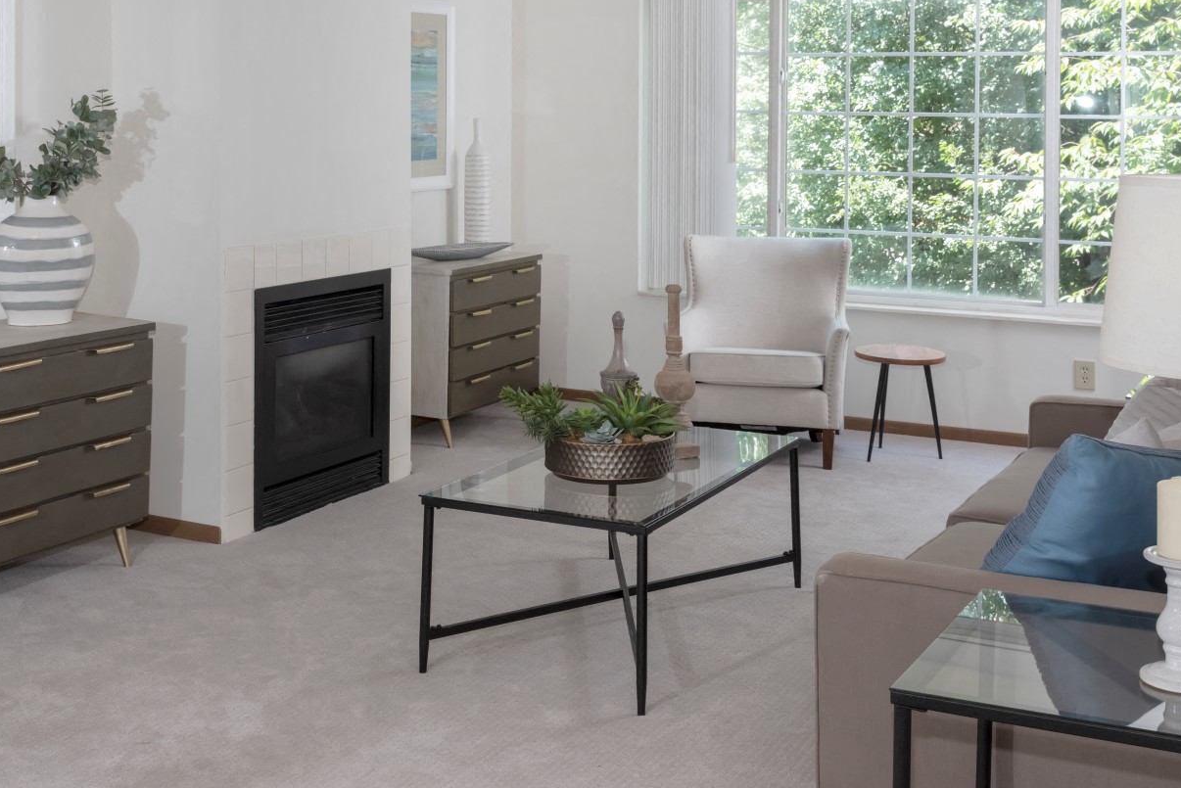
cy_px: 353
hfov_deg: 38.6
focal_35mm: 51
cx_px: 443
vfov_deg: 26.5
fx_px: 1674
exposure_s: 1/50
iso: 800
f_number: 11
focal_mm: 38
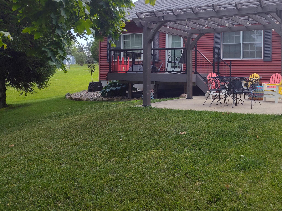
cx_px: 208
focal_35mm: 34
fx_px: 277
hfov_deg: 51.9
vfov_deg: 41.3
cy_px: 70
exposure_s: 1/1208
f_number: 1.8
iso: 100
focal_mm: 5.56
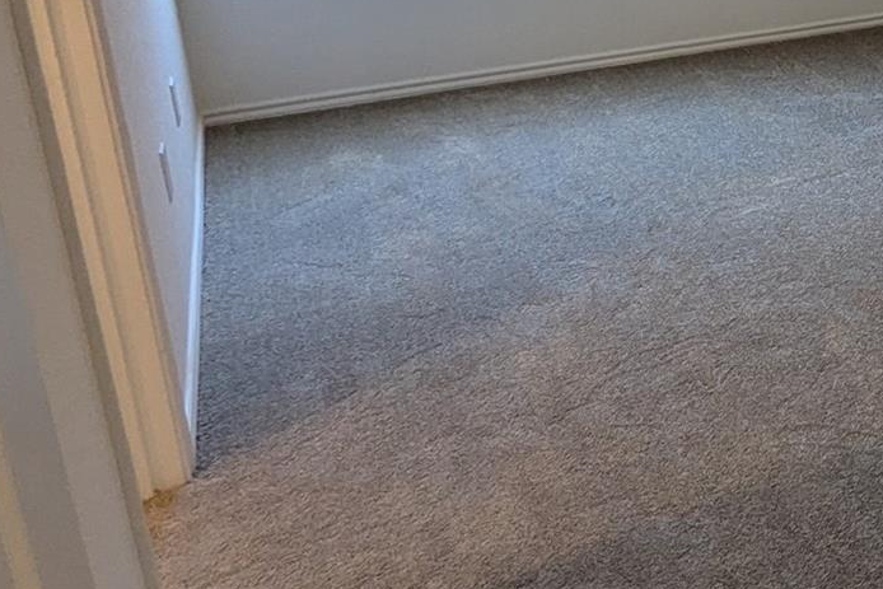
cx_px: 1121
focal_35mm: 49
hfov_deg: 31.8
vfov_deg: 26.3
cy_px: 24
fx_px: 1202
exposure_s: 1/60
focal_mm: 2.35
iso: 71
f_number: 2.2
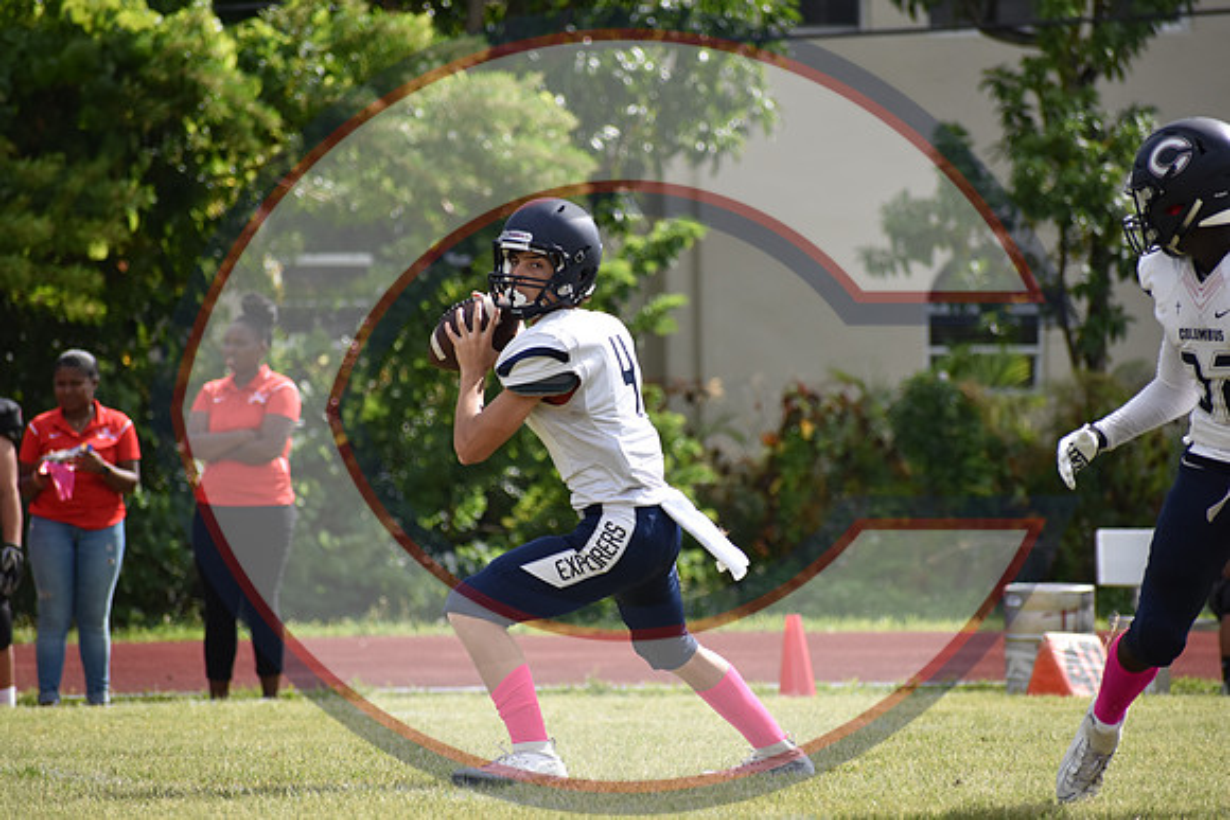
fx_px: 12815
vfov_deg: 3.7
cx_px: 615
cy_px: 410
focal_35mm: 375
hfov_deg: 5.5
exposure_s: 1/1250
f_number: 6
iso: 400
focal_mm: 250
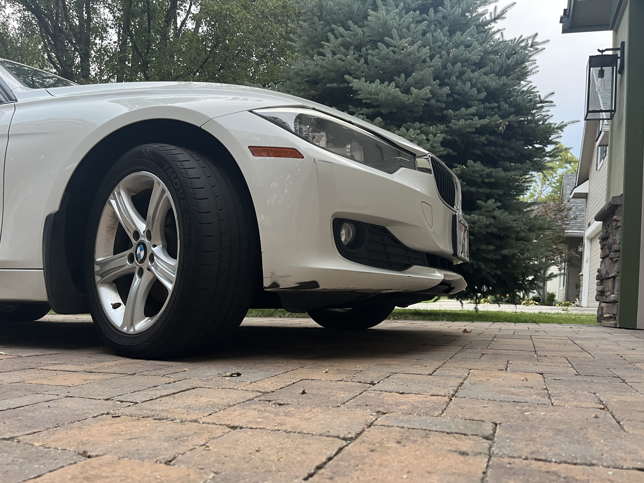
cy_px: 242
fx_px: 484
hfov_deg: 67.3
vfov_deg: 53.1
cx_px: 322
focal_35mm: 26
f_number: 1.6
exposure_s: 1/60
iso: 160
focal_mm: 5.1
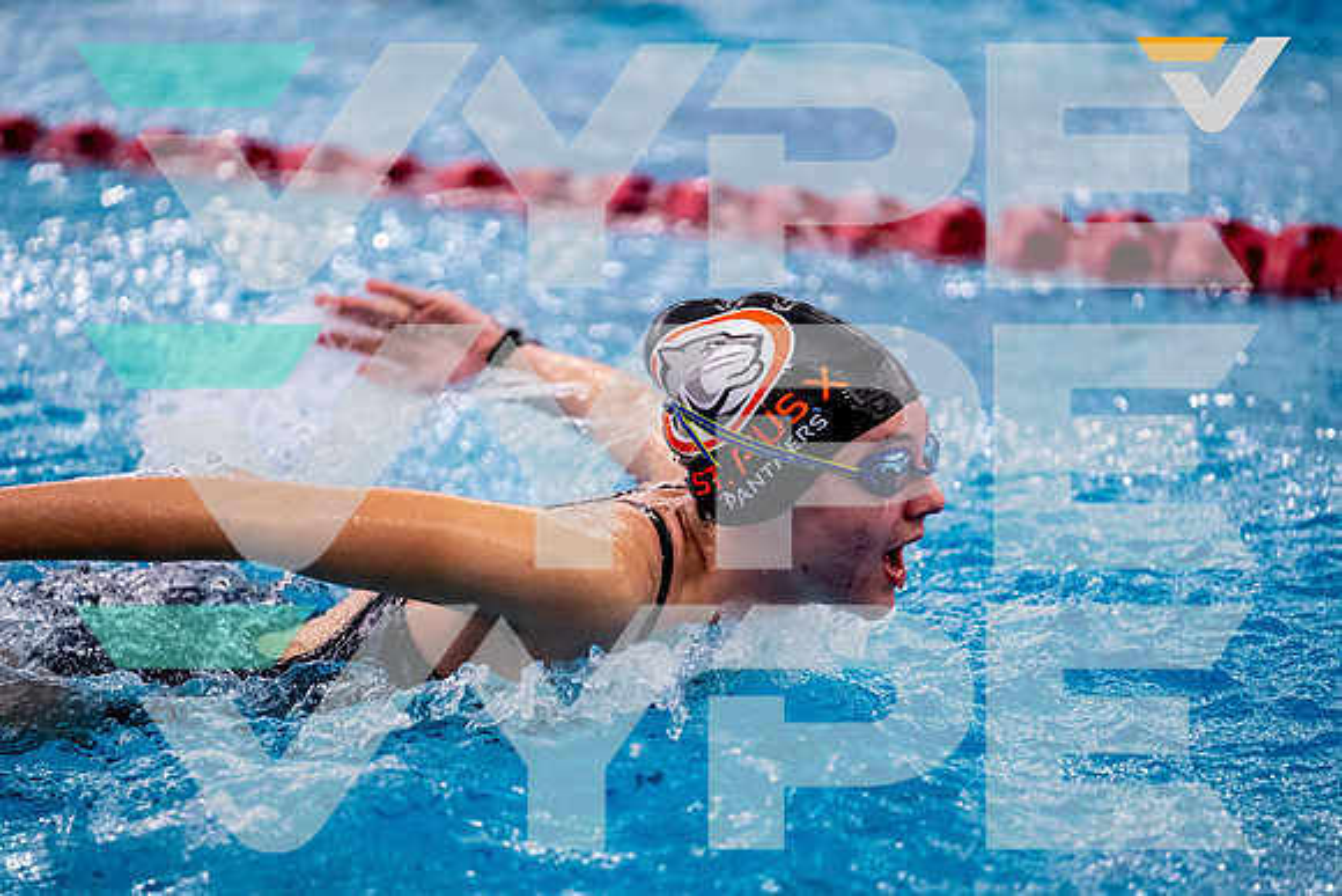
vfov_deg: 6.9
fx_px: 7457
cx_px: 671
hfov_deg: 10.3
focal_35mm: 200
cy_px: 448
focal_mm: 200
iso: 6400
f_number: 2.8
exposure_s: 1/1250
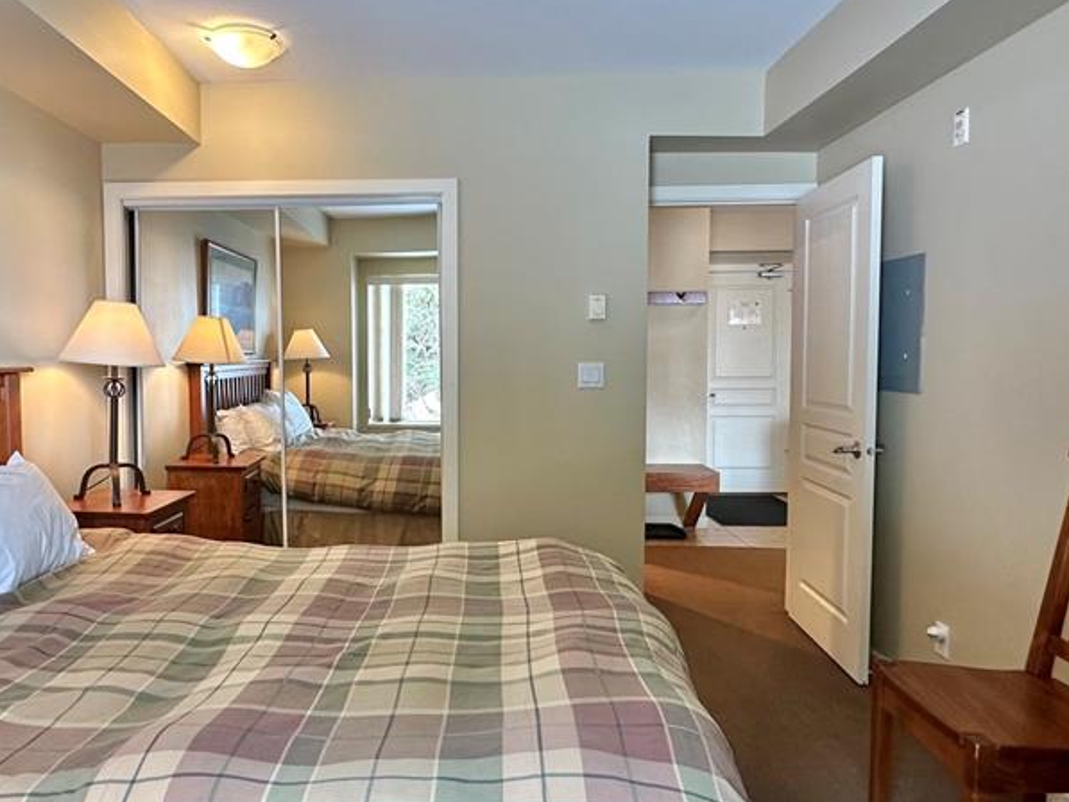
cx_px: 426
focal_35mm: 24
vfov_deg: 56.8
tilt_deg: -2.7
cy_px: 392
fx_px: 741
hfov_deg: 70.8
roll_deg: +0.6
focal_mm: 2.22
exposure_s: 1/120
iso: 200
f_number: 2.2
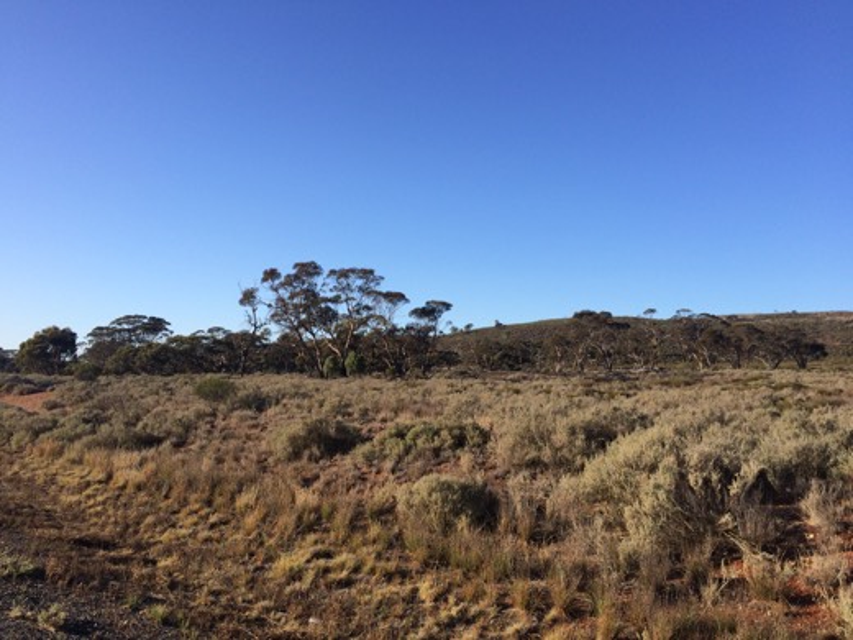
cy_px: 320
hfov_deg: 61.7
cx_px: 426
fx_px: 715
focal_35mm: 29
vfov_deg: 48.2
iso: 32
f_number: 2.2
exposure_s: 1/1520
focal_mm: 4.15
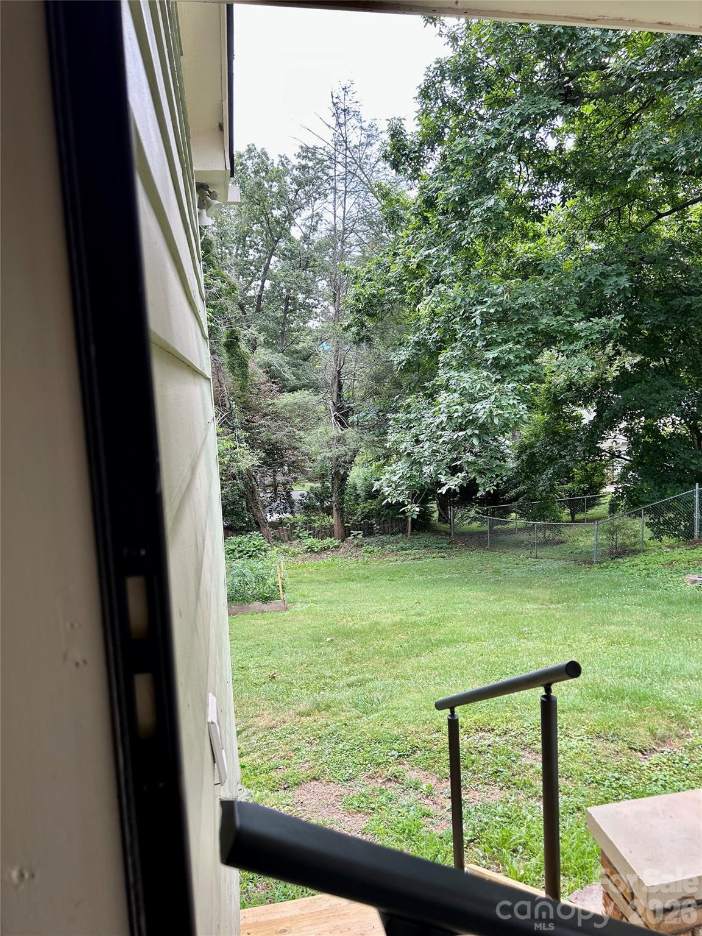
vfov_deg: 67.3
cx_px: 351
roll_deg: +2.4
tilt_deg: -7.1
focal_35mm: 26
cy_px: 468
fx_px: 703
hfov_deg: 53.1
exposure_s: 1/358
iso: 50
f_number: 1.5
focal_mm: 5.7
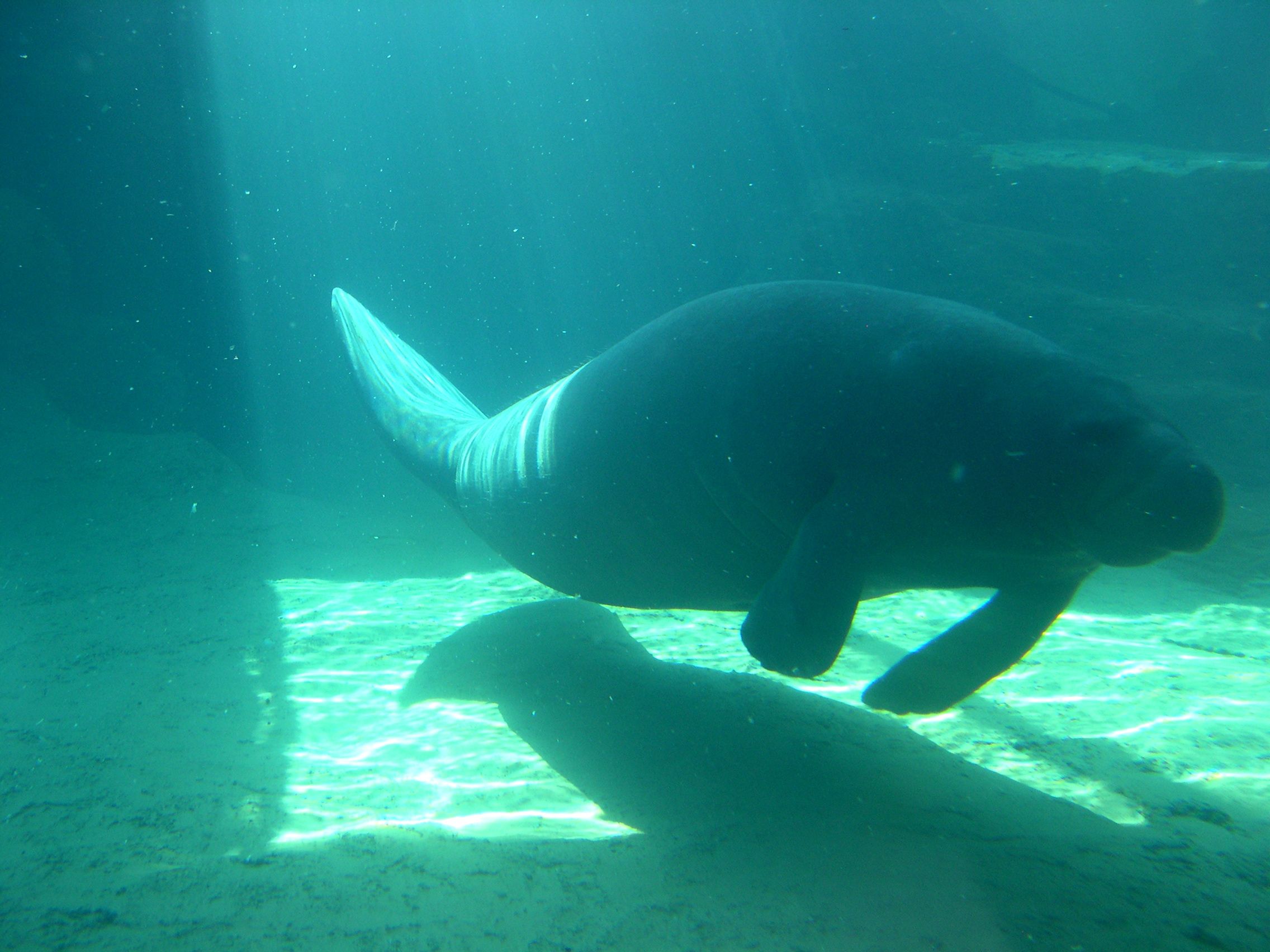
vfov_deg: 37.7
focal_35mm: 38
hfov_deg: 49.0
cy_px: 476
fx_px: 1394
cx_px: 635
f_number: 2.8
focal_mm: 8
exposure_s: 1/101
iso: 100
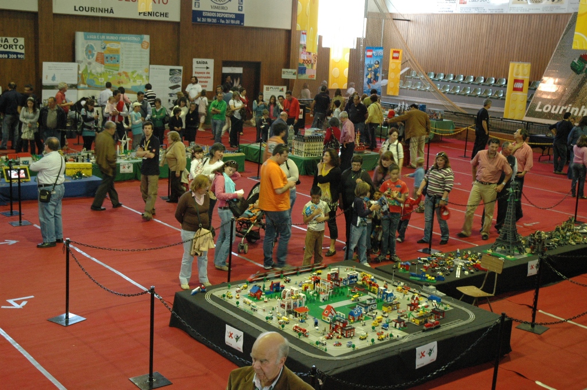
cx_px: 294
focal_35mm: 46
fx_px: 757
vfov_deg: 28.9
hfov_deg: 42.4
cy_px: 195
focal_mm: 31
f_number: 5.6
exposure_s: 1/15
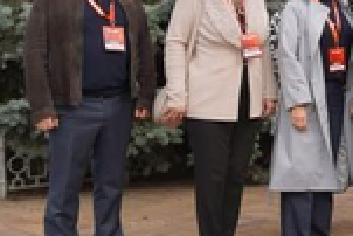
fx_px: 1168
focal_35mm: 119
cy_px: 5
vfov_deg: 11.4
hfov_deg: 14.9
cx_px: 645
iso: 100
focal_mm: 30
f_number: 4
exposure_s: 1/160
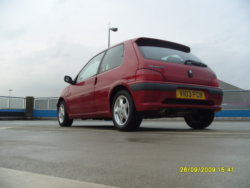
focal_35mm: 35
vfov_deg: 40.7
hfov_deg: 52.6
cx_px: 125
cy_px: 94
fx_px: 253
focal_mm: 7.8
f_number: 3.4
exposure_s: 1/125
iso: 80
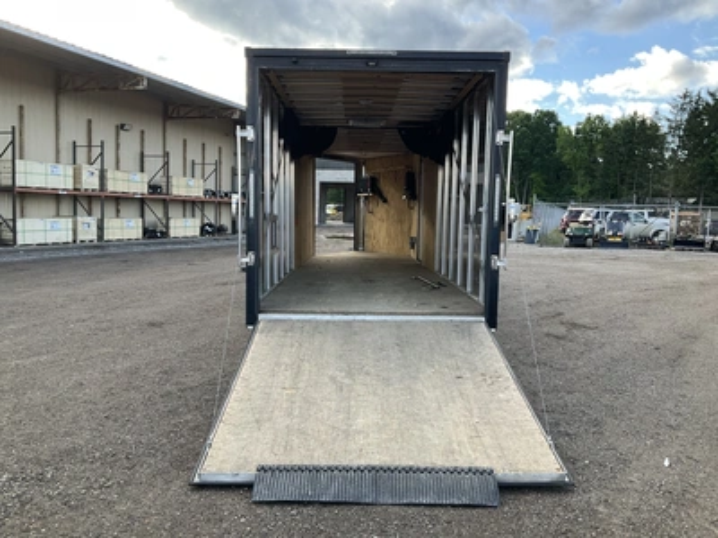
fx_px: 602
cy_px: 269
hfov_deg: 61.7
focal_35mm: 29
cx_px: 359
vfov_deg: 48.2
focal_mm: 3
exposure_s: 1/243
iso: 20
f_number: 1.8
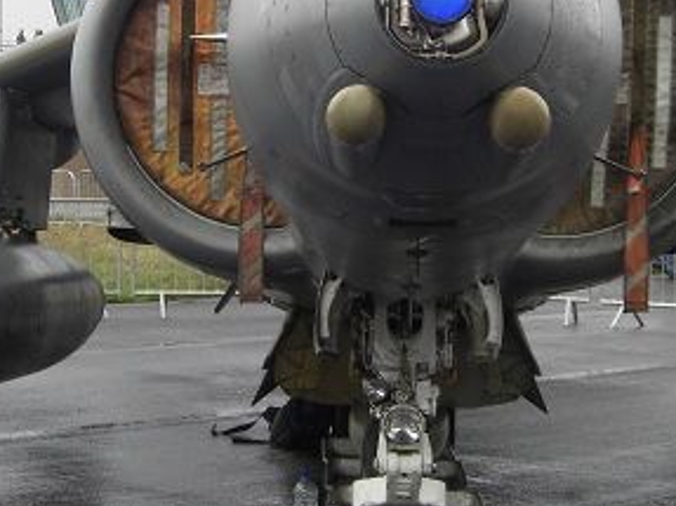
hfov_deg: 18.6
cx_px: 311
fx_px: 2069
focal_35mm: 106
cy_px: 78
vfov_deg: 13.9
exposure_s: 1/250
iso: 80
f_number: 4
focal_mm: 7.9
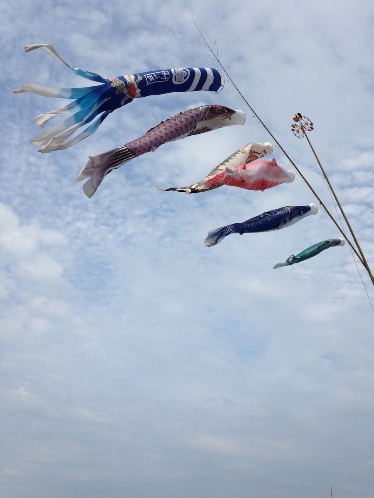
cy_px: 249
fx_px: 475
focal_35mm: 33
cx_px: 187
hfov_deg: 42.9
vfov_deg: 55.4
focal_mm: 4.12
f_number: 2.4
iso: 50
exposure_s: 1/2710
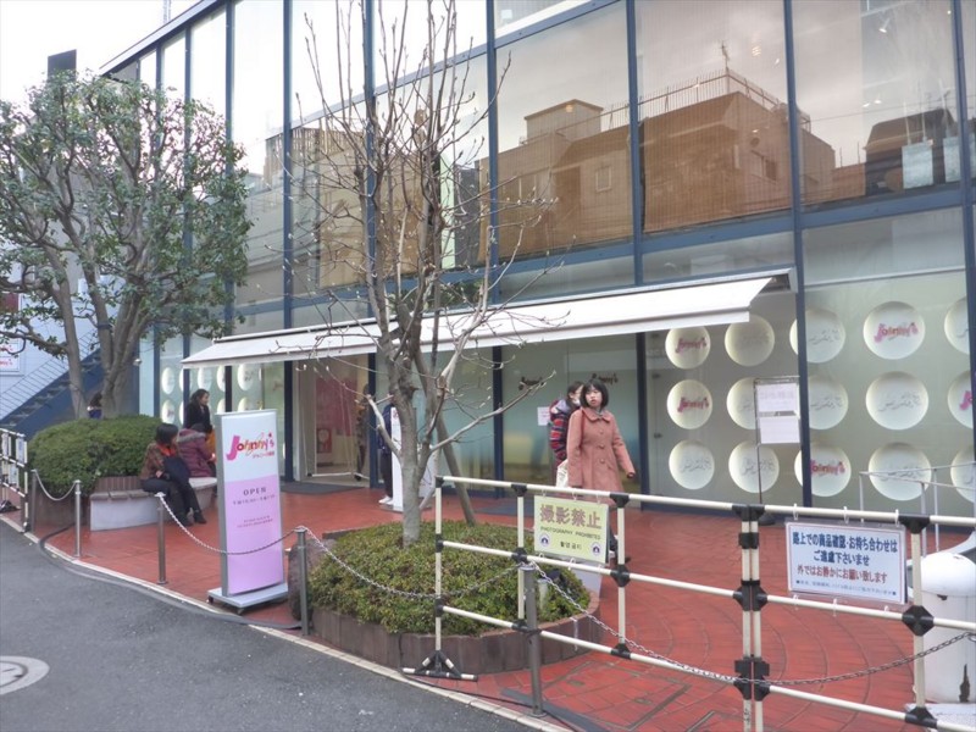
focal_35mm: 28
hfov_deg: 63.4
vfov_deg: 49.7
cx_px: 488
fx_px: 789
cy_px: 366
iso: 400
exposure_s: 1/80
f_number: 3.3
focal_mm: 4.9
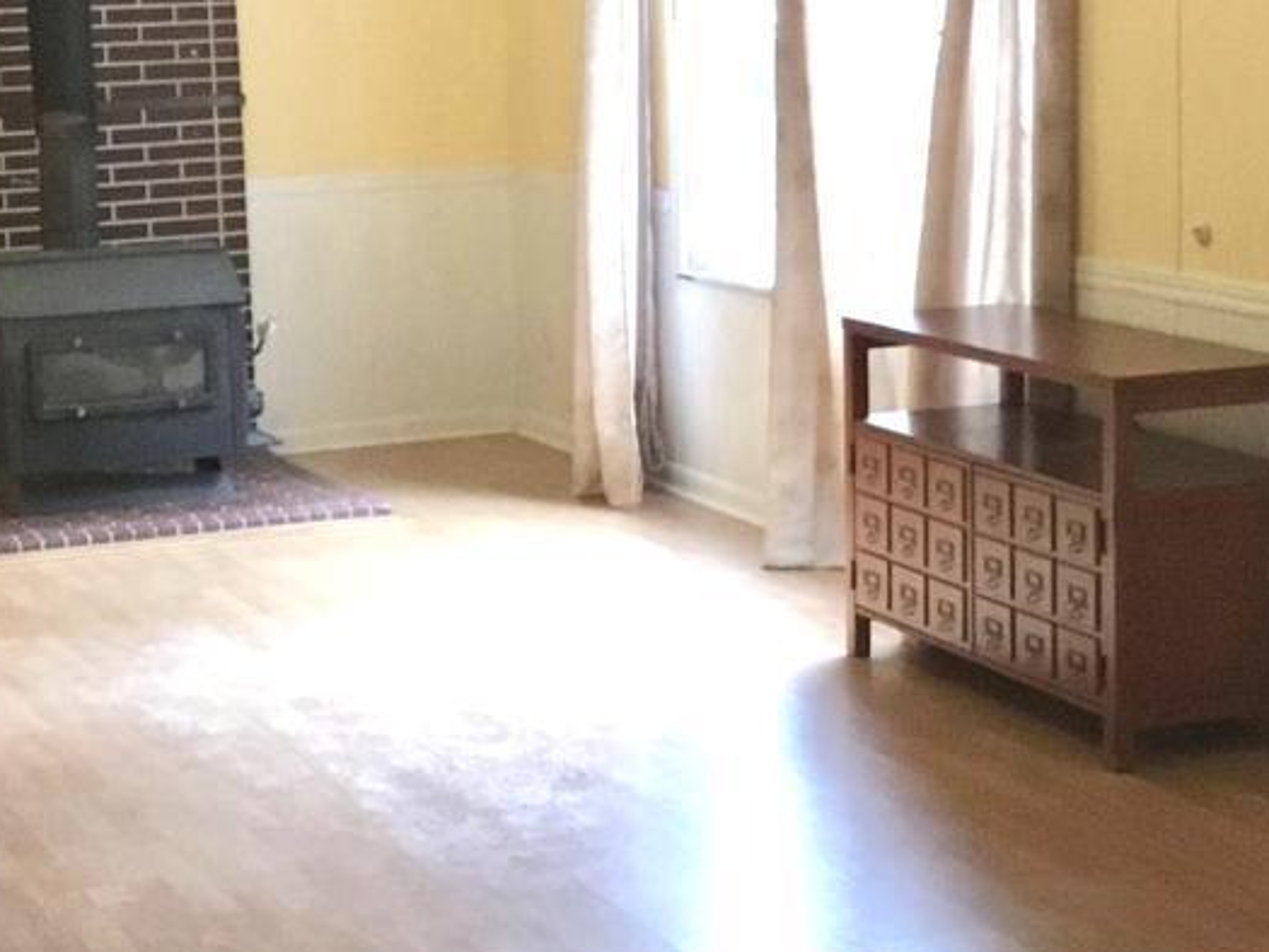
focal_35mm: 85
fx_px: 3117
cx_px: 662
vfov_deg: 17.3
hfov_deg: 23.0
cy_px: 358
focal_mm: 3.3
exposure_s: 1/30
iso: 250
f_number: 2.4
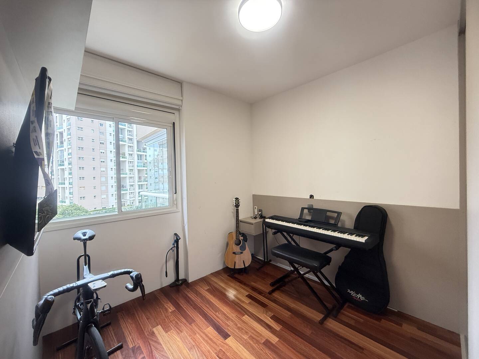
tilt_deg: +0.1
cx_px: 240
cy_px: 180
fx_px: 194
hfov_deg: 102.1
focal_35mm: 14
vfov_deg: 85.7
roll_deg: +1.4
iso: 400
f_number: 2.2
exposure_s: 1/60
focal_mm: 2.22
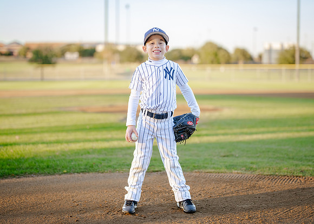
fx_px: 590
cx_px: 157
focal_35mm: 66
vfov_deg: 21.5
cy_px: 104
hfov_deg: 29.8
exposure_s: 1/1600
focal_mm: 50
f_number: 1.2
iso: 250
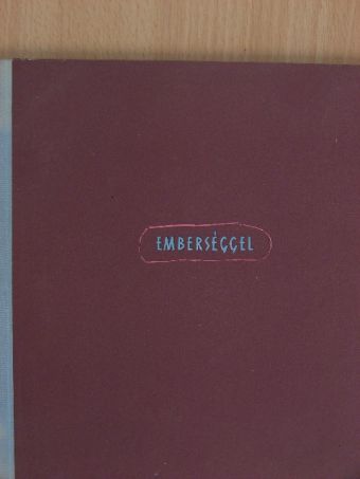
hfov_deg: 21.0
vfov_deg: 27.8
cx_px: 180
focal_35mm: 70
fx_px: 970
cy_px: 240
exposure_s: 1/14.1
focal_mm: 11.7
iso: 100
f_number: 3.5
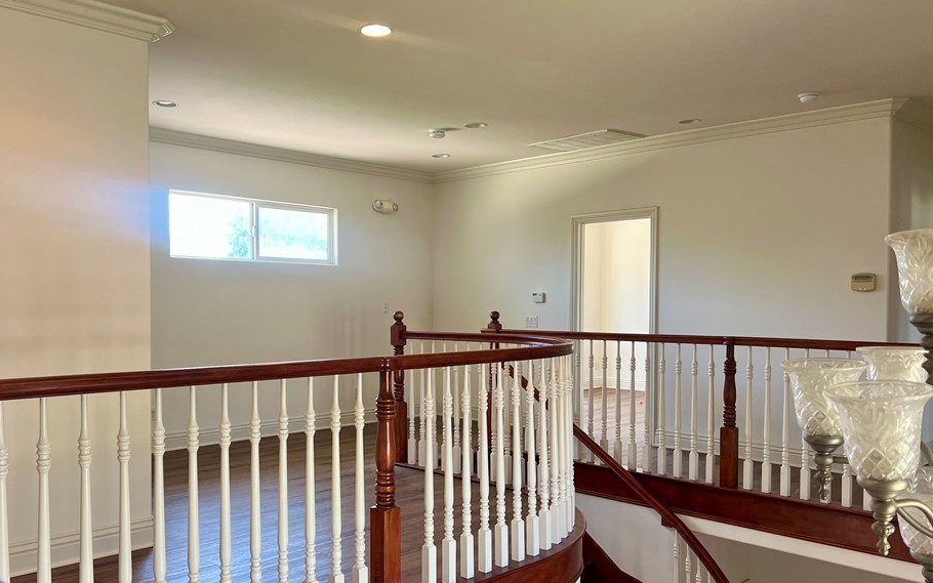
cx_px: 429
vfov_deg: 40.6
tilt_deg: -2.0
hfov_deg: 61.1
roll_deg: +1.2
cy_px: 317
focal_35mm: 31
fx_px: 788
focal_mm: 5.7
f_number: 1.5
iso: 125
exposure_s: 1/120
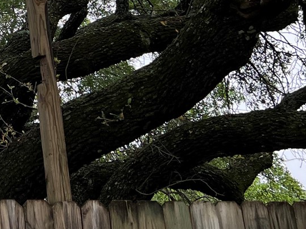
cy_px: -79
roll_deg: +1.6
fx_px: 875
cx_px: -155
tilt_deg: +21.0
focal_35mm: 99
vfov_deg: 14.2
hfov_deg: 17.7
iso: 50
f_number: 1.5
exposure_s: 1/490
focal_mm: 5.7
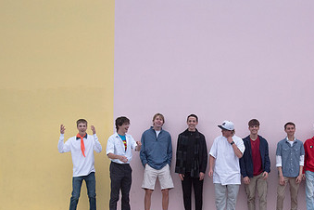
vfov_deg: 20.8
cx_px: 222
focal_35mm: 65
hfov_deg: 30.6
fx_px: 567
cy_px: 143
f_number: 5
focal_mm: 38
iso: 800
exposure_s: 1/250
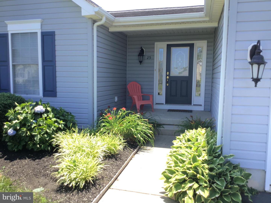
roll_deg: +0.0
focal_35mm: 31
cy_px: 102
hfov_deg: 58.4
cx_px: 136
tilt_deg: -8.4
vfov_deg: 45.4
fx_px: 243
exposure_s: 1/318
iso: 25
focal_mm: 3.3
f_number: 2.4
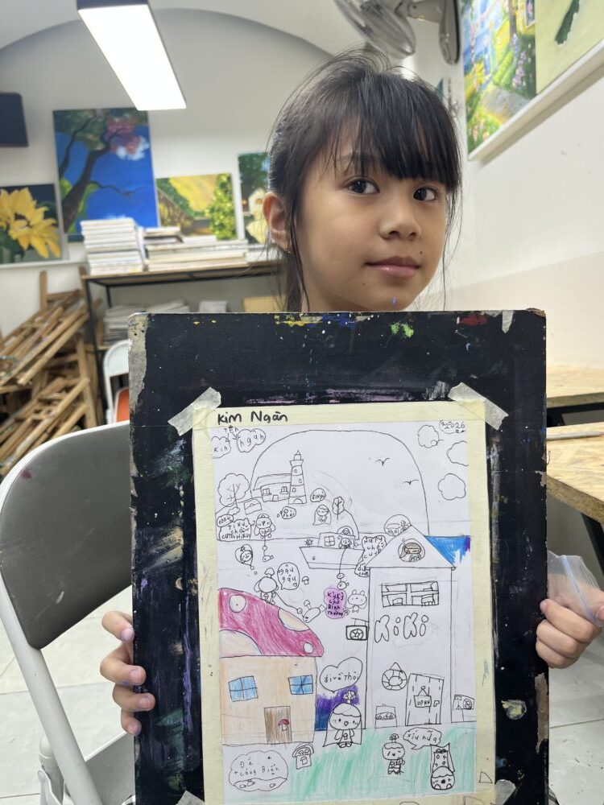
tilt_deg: -6.5
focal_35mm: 26
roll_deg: +5.6
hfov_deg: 53.1
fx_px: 605
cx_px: 302
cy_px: 402
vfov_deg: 67.3
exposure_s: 1/111
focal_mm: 5.1
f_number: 1.6
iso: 32
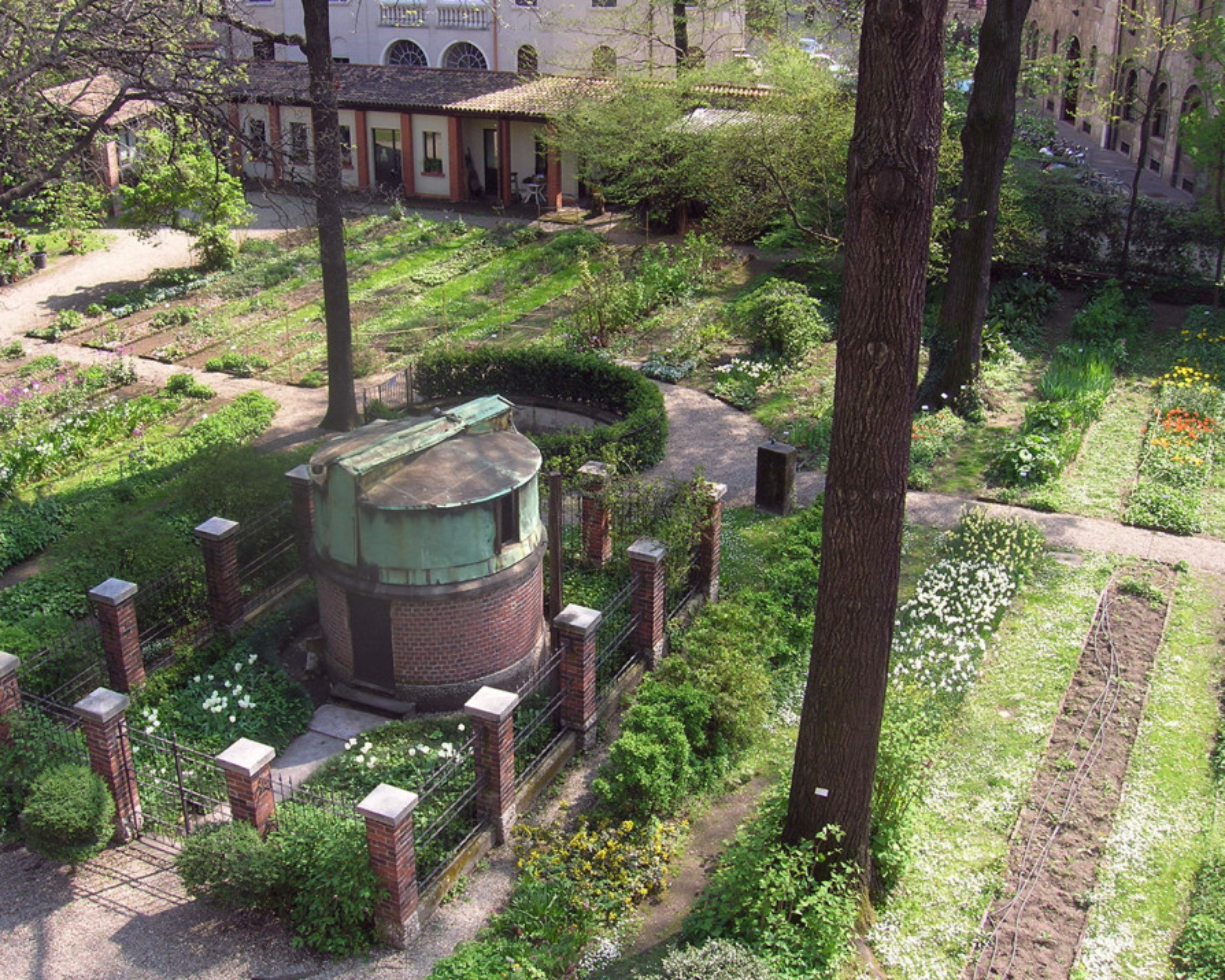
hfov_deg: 47.9
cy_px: 466
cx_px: 577
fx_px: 1378
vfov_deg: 39.1
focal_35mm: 38
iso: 50
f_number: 4.9
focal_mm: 5.7
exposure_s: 1/83.7
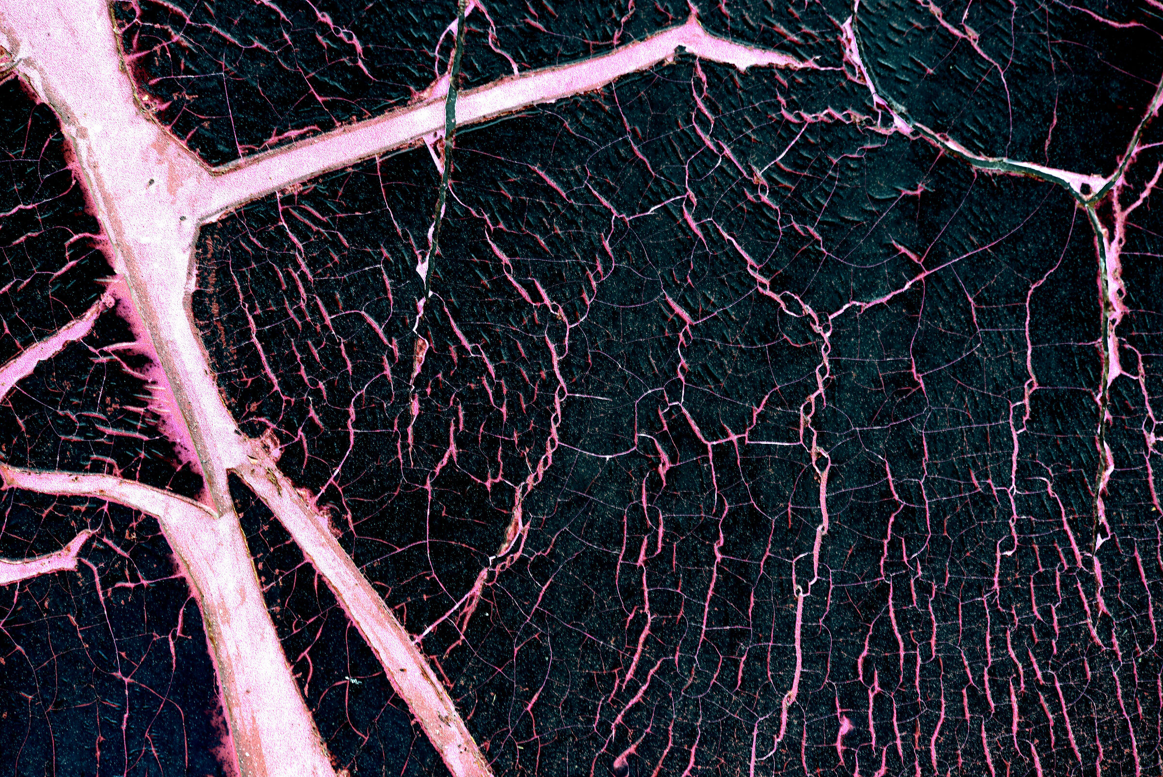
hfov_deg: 6.9
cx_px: 582
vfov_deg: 4.6
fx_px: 9695
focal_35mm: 300
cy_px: 388
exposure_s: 1/60
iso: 400
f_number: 8
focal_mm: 300
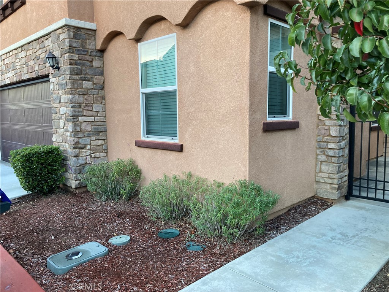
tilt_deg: -4.4
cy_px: 146
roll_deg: +0.1
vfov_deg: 49.7
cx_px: 194
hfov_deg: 63.4
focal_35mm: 28
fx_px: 315
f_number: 1.8
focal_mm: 3.99
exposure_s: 1/75
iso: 80
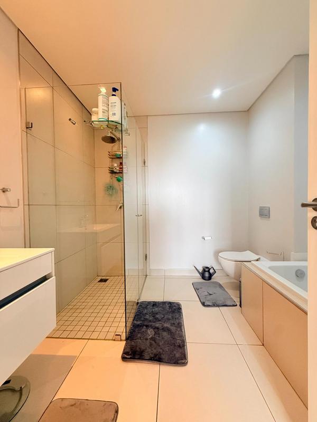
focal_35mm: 14
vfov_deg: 102.1
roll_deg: +1.4
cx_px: 158
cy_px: 211
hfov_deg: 85.7
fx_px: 171
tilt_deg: -1.0
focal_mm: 2.22
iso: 320
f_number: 2.2
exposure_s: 1/100
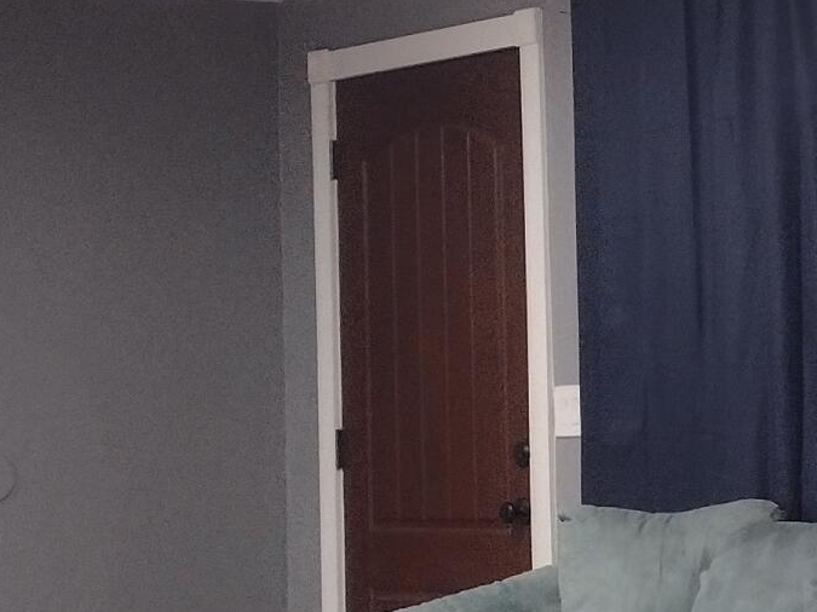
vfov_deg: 12.3
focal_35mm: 120
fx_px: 2832
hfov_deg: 15.1
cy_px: 148
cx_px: 1248
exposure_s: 1/40
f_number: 1.7
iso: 588
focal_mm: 4.71
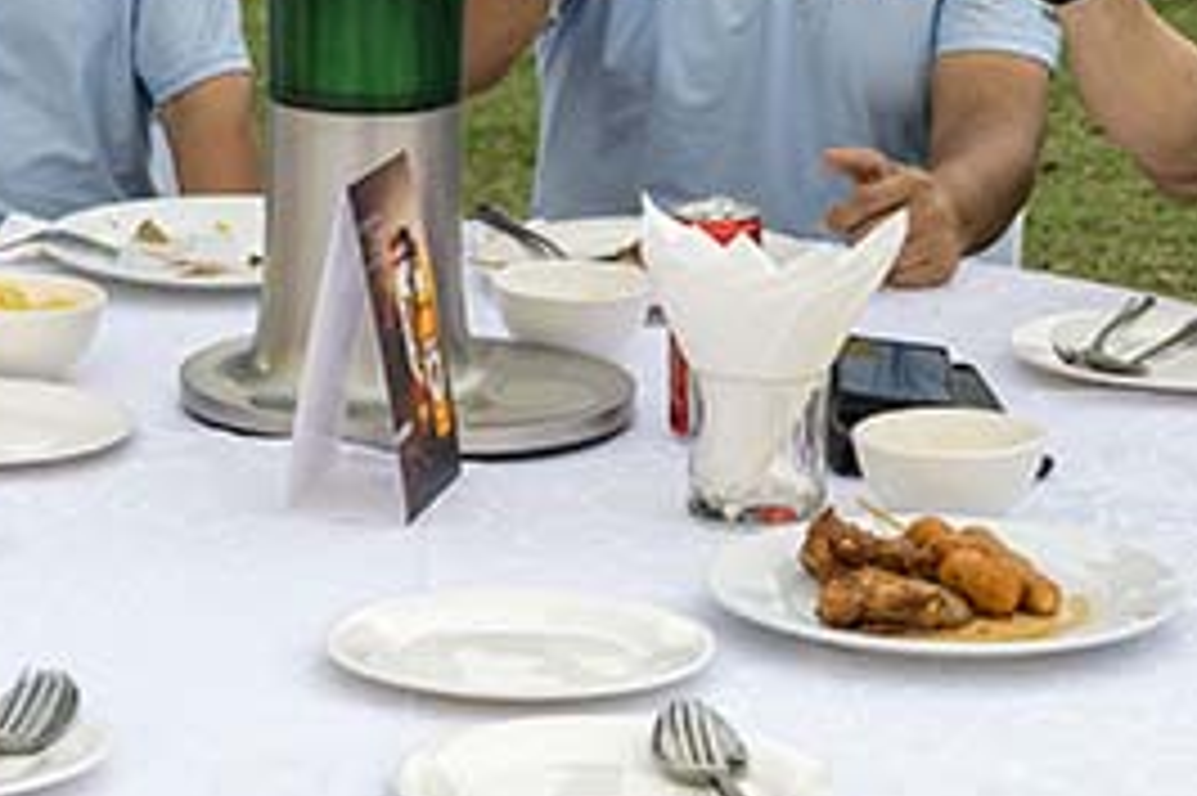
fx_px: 3954
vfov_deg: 11.3
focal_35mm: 119
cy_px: -139
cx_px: 796
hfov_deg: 17.2
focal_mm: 33
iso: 1250
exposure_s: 1/200
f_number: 5.6
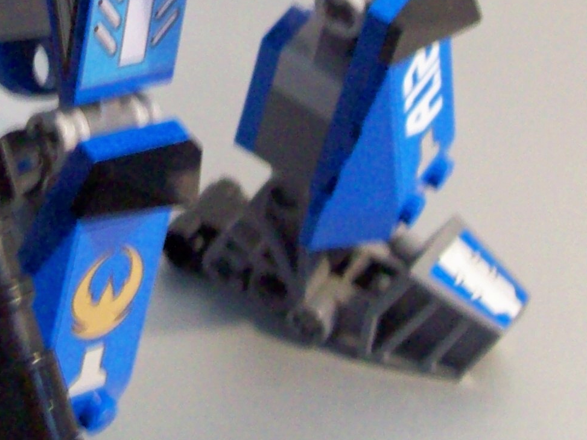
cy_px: -130
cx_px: 113
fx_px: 2068
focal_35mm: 122
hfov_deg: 16.0
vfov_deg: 11.8
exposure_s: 1/8
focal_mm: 6
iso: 191
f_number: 2.7
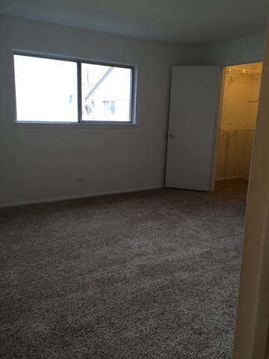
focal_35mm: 29
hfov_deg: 48.2
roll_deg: -0.9
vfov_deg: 61.7
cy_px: 180
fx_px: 300
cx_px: 134
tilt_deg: -12.2
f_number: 2.2
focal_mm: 4.15
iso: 32
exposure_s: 1/60
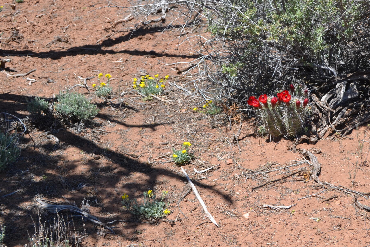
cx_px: 289
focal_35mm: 64
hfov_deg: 30.7
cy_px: 105
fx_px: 658
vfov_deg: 21.2
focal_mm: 26
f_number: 8
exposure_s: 1/250
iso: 100
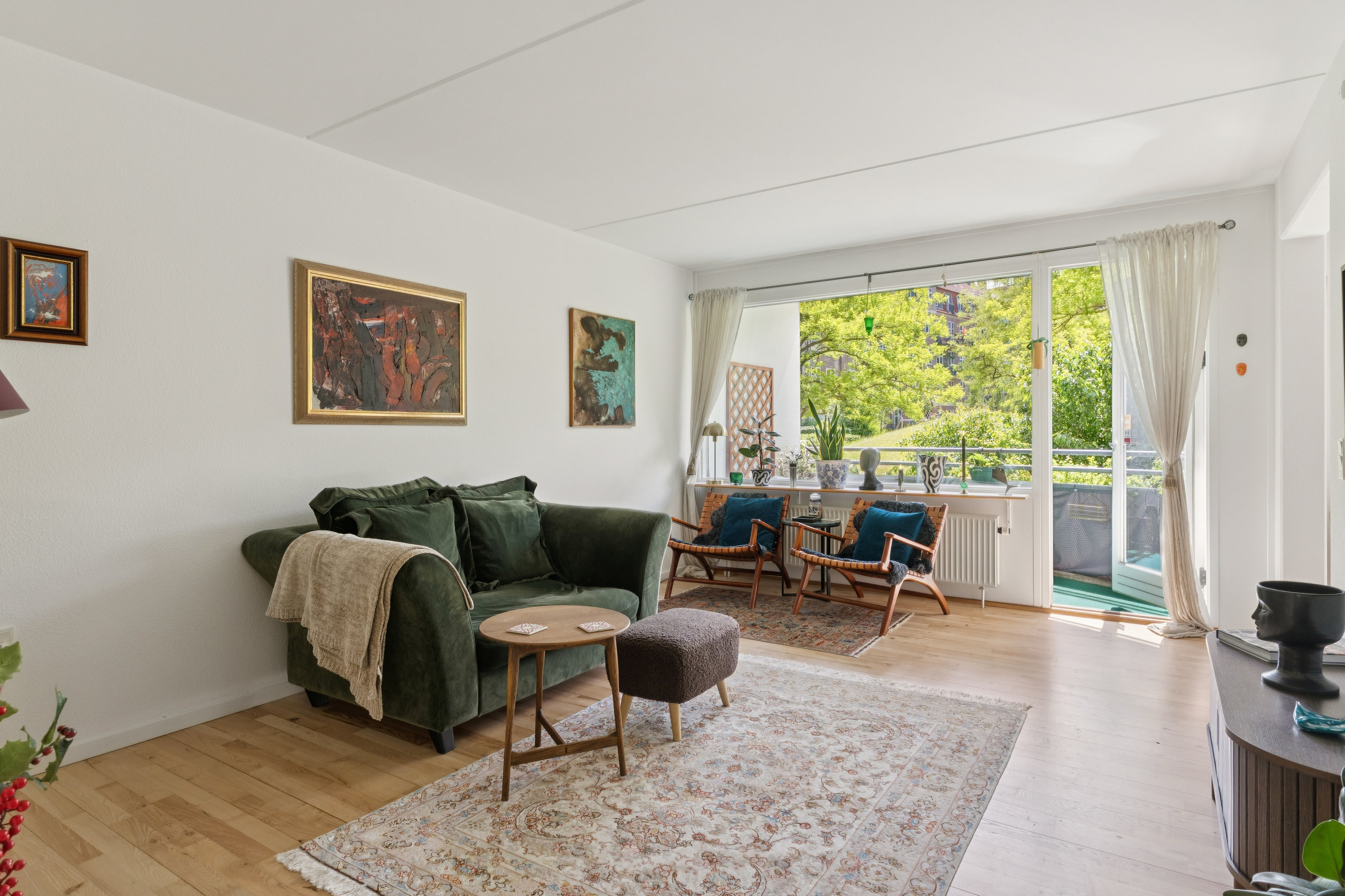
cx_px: 672
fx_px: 706
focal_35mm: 19
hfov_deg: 87.2
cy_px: 448
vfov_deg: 64.8
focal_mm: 12.6
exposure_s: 1/100
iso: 400
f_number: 7.1
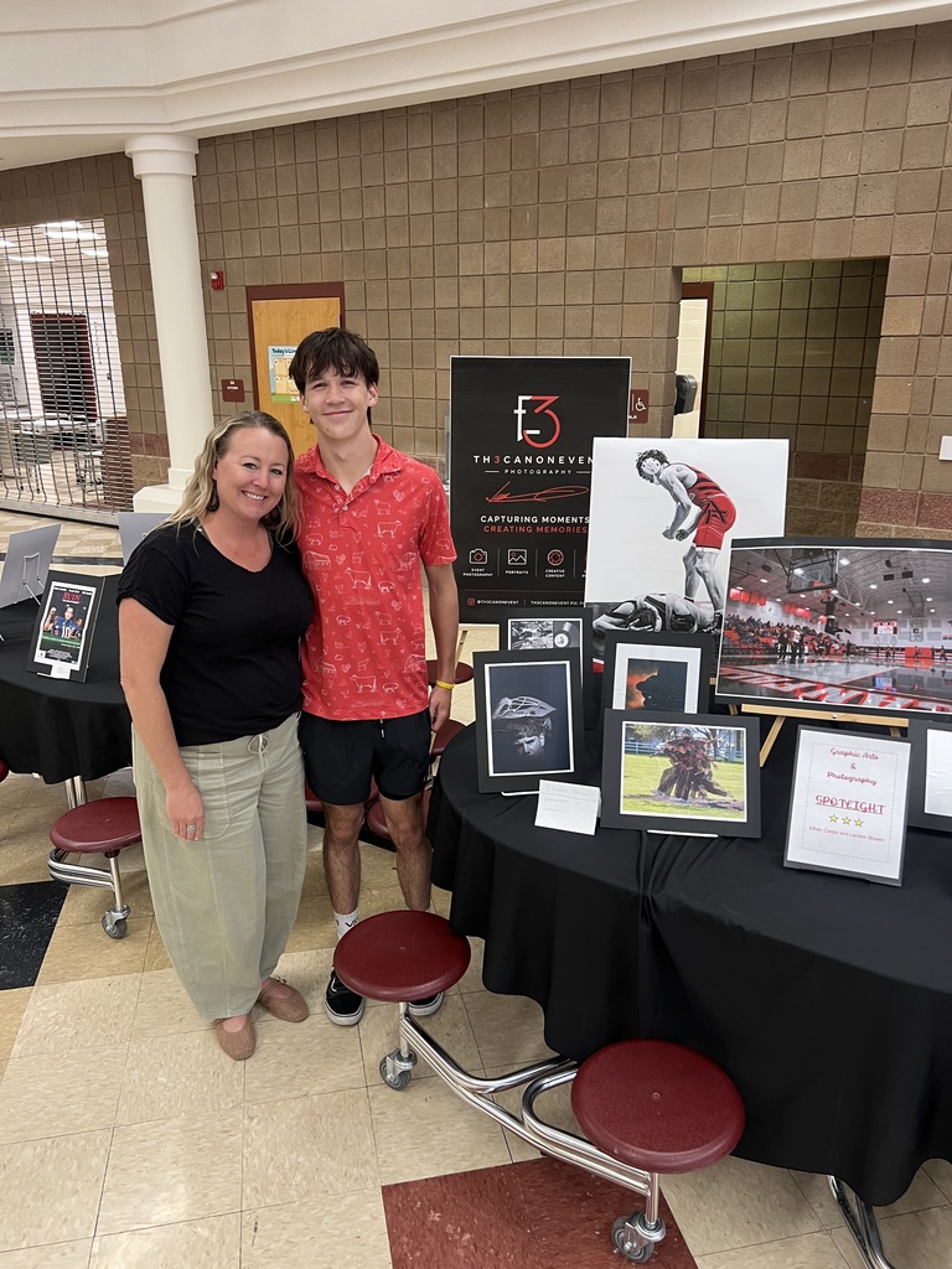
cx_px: 476
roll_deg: +0.2
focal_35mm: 26
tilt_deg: -17.3
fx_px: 953
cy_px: 634
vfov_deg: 67.3
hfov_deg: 53.1
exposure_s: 1/60
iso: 125
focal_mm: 5.7
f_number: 1.5
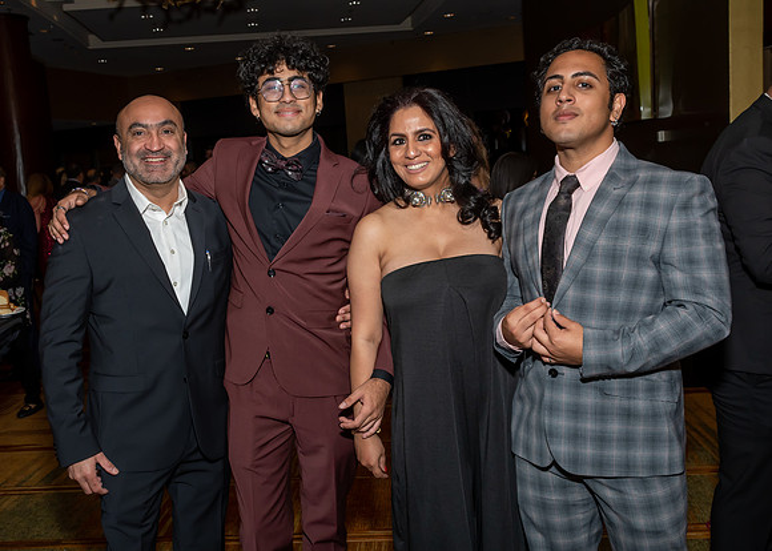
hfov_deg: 52.2
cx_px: 339
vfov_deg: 38.7
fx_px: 785
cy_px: 266
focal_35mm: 36
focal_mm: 20
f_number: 8
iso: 500
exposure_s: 1/250
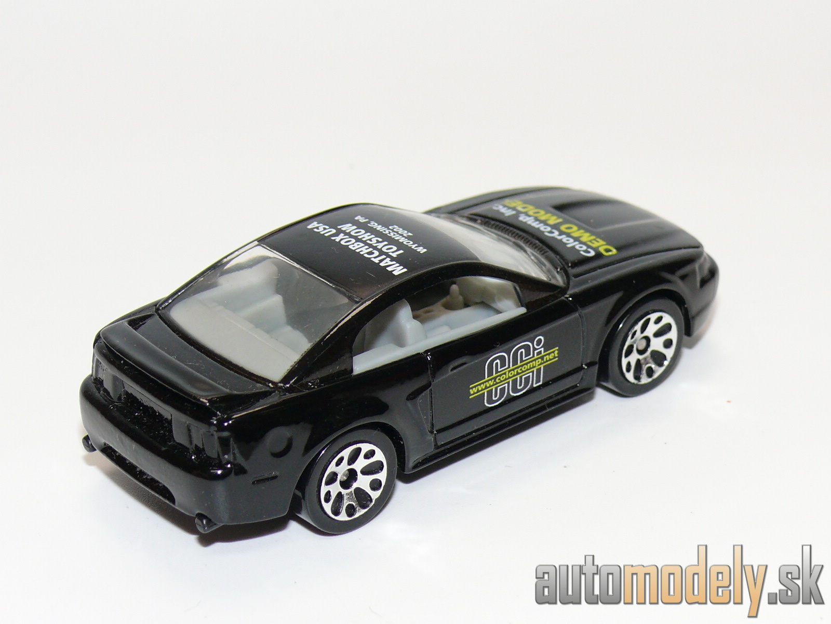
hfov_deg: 19.1
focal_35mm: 103
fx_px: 2473
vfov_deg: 14.4
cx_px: 416
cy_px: 312
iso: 100
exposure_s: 1/30
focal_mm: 13.6
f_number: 4
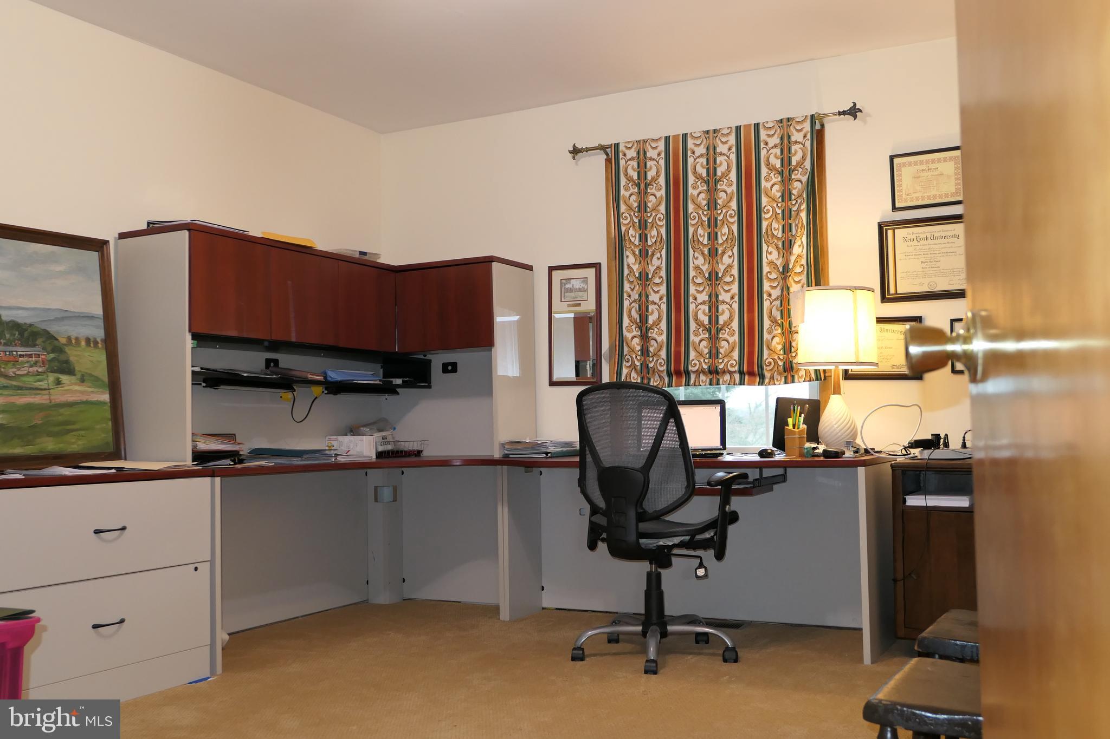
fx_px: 1079
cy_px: 370
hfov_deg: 54.4
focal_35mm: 35
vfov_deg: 37.8
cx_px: 555
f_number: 2.8
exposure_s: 1/60
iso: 640
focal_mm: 12.8
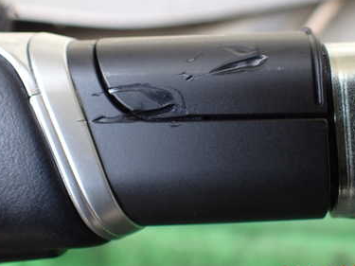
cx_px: 213
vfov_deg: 29.9
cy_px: 75
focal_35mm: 48
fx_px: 492
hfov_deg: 39.5
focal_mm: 5.4
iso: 200
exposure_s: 1/125
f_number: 2.3
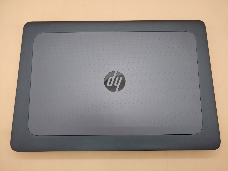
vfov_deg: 53.1
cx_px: 114
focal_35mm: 26
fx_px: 171
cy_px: 86
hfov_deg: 67.3
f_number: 1.8
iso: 50
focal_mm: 4.36
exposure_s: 1/82
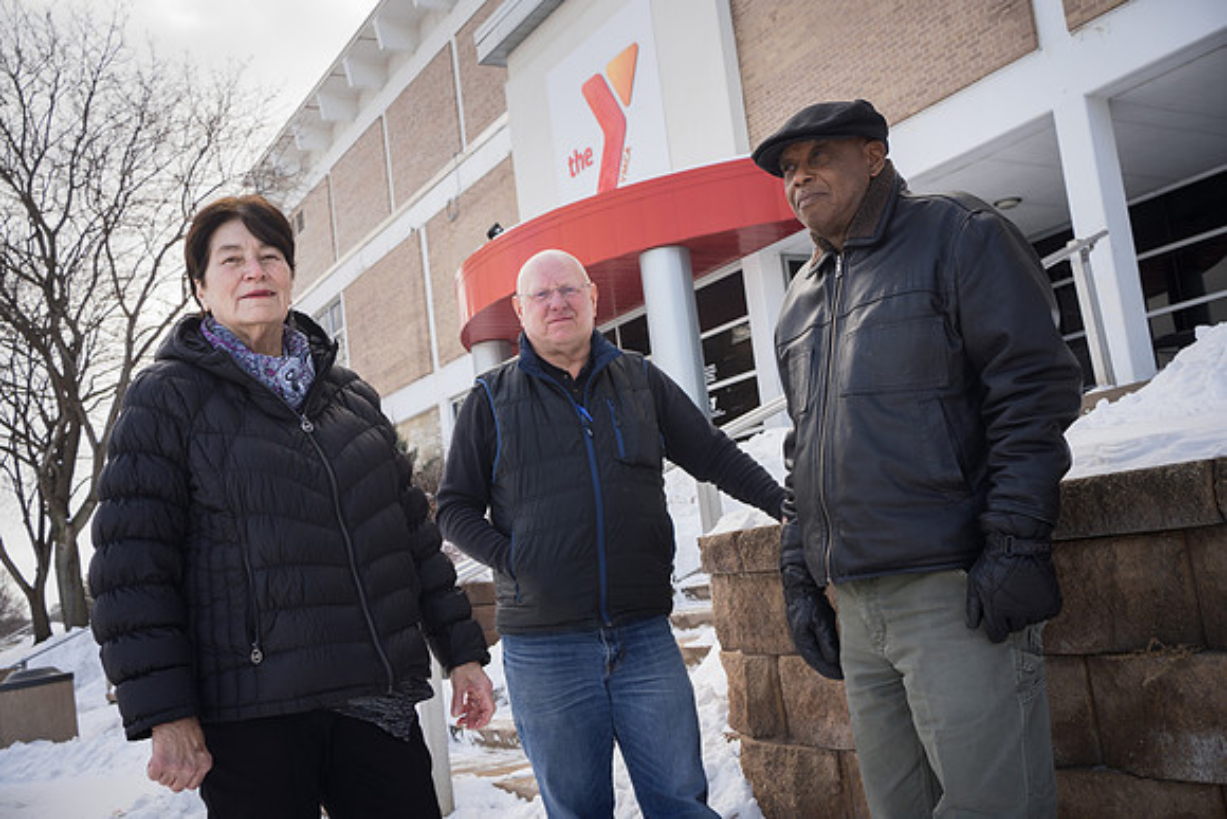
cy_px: 412
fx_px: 1219
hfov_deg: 53.4
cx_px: 618
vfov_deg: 37.1
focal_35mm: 36
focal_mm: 35
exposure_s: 1/100
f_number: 8
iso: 200
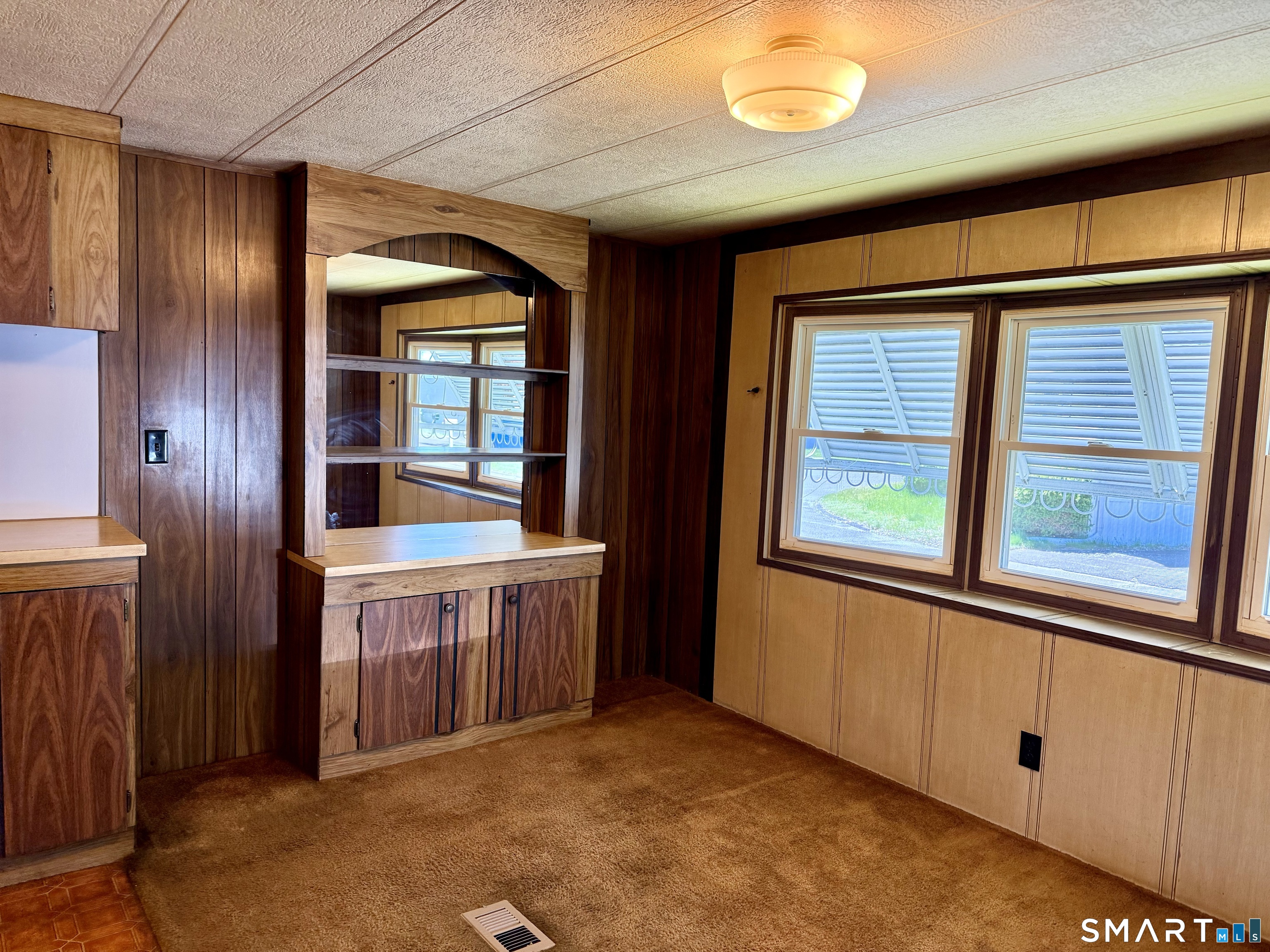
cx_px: 635
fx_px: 881
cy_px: 476
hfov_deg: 71.6
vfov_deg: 56.8
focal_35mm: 24
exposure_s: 1/120
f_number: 1.78
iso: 200
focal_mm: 6.76
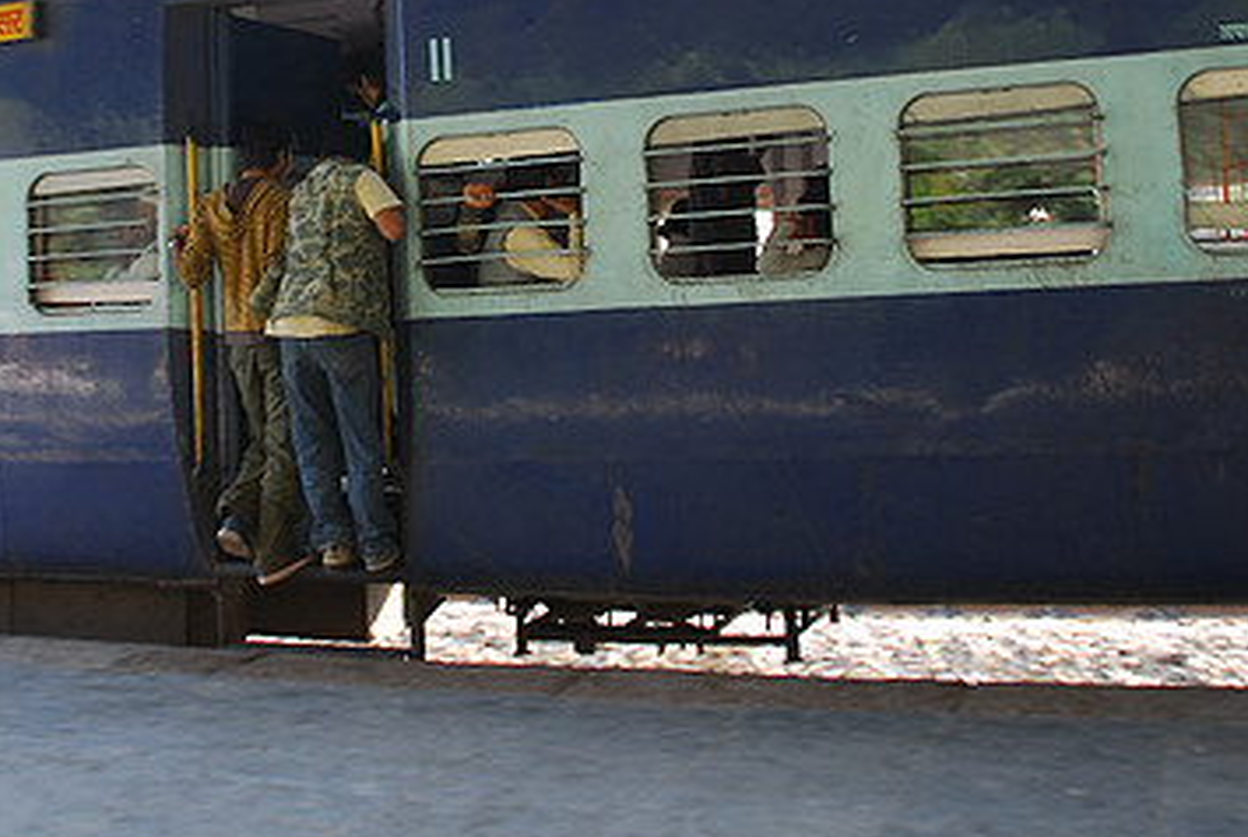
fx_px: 1701
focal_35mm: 49
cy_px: 190
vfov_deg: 27.2
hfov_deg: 39.9
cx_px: 443
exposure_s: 1/60
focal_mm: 20
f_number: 3.5
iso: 100
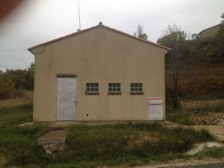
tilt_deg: +2.7
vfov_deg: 40.7
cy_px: 84
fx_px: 226
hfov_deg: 52.6
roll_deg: +0.4
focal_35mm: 35
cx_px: 112
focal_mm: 4.28
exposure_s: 1/185
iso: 50
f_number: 2.4
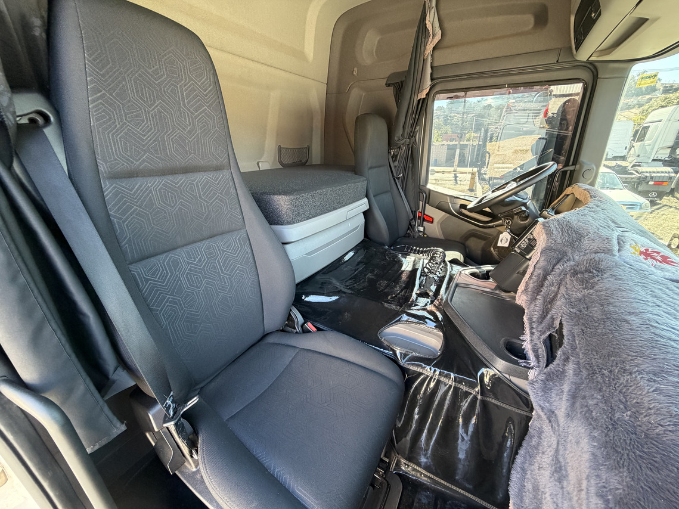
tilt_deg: -22.9
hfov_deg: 102.1
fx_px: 275
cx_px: 340
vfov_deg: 85.7
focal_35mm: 14
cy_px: 254
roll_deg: +0.8
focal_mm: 2.22
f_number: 2.2
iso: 320
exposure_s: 1/63
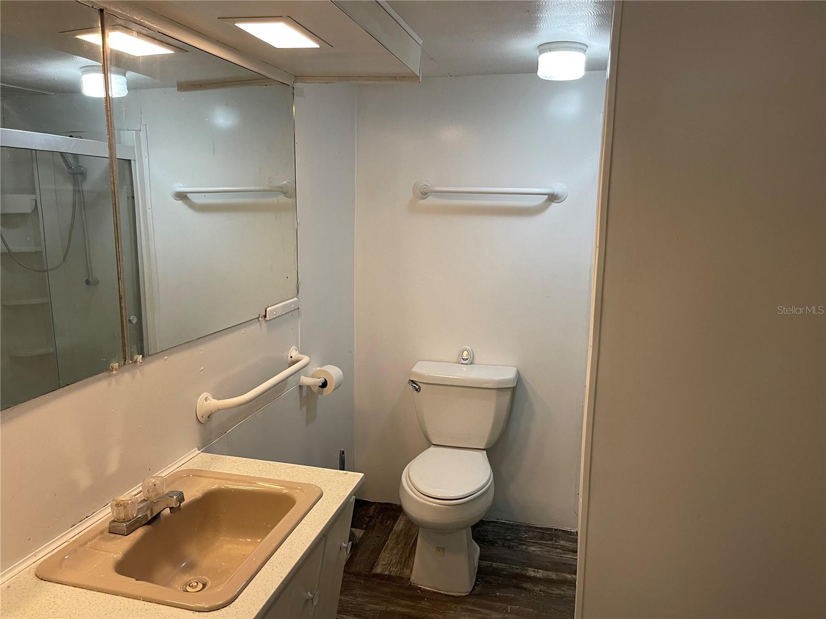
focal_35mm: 25
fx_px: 597
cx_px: 413
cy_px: 310
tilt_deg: -10.8
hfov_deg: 69.4
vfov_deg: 54.9
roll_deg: +0.1
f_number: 1.6
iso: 125
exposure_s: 1/76
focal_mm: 5.1
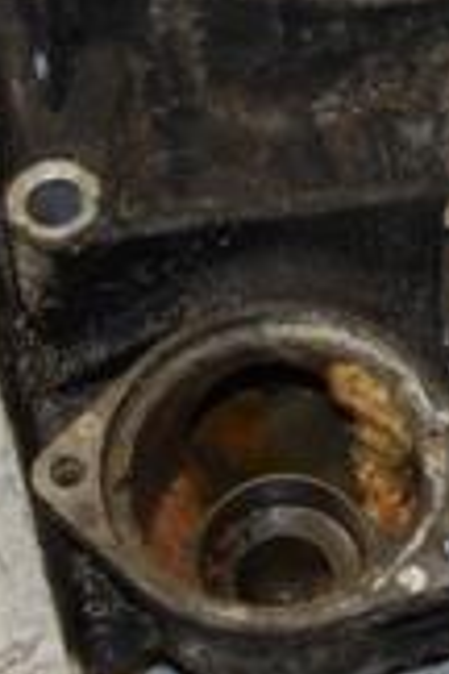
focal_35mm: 167
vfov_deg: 12.1
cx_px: 694
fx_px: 3124
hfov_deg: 8.0
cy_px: -54
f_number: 6.3
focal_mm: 30
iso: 800
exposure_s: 1/200
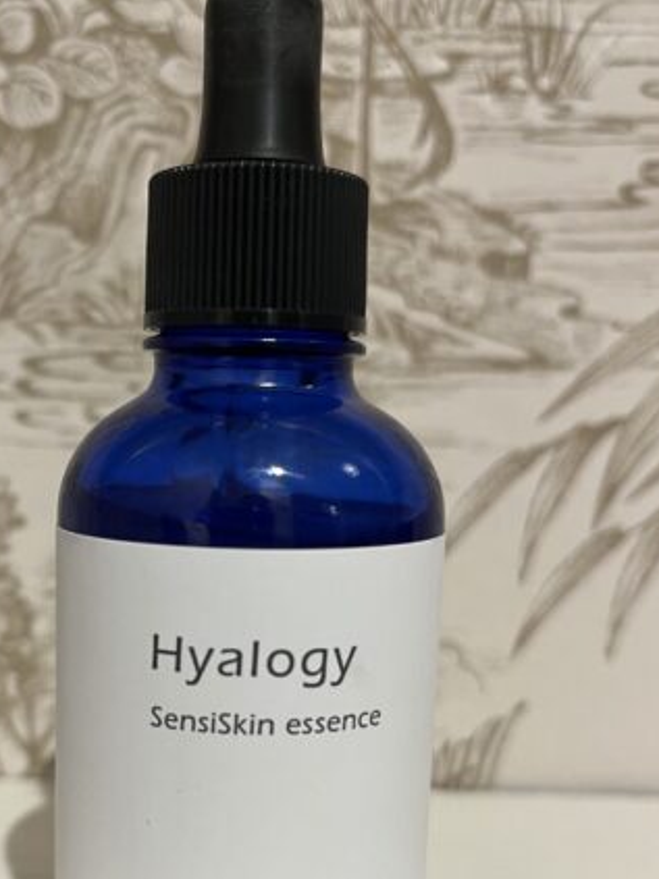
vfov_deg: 45.1
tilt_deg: -9.3
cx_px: 231
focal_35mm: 41
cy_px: 591
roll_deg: -0.6
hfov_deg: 34.9
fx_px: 1041
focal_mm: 5.1
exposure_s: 1/50
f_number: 1.6
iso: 64
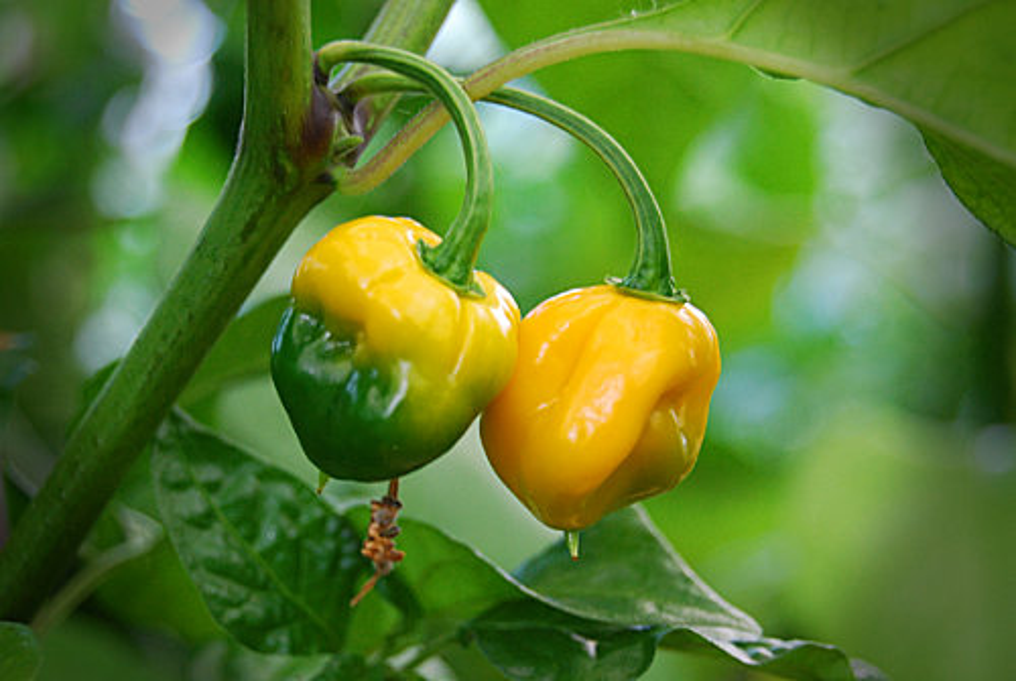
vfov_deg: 16.6
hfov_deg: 24.6
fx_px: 2332
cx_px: 508
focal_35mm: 82
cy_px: 340
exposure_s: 1/30
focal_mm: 55
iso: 720
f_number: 5.6
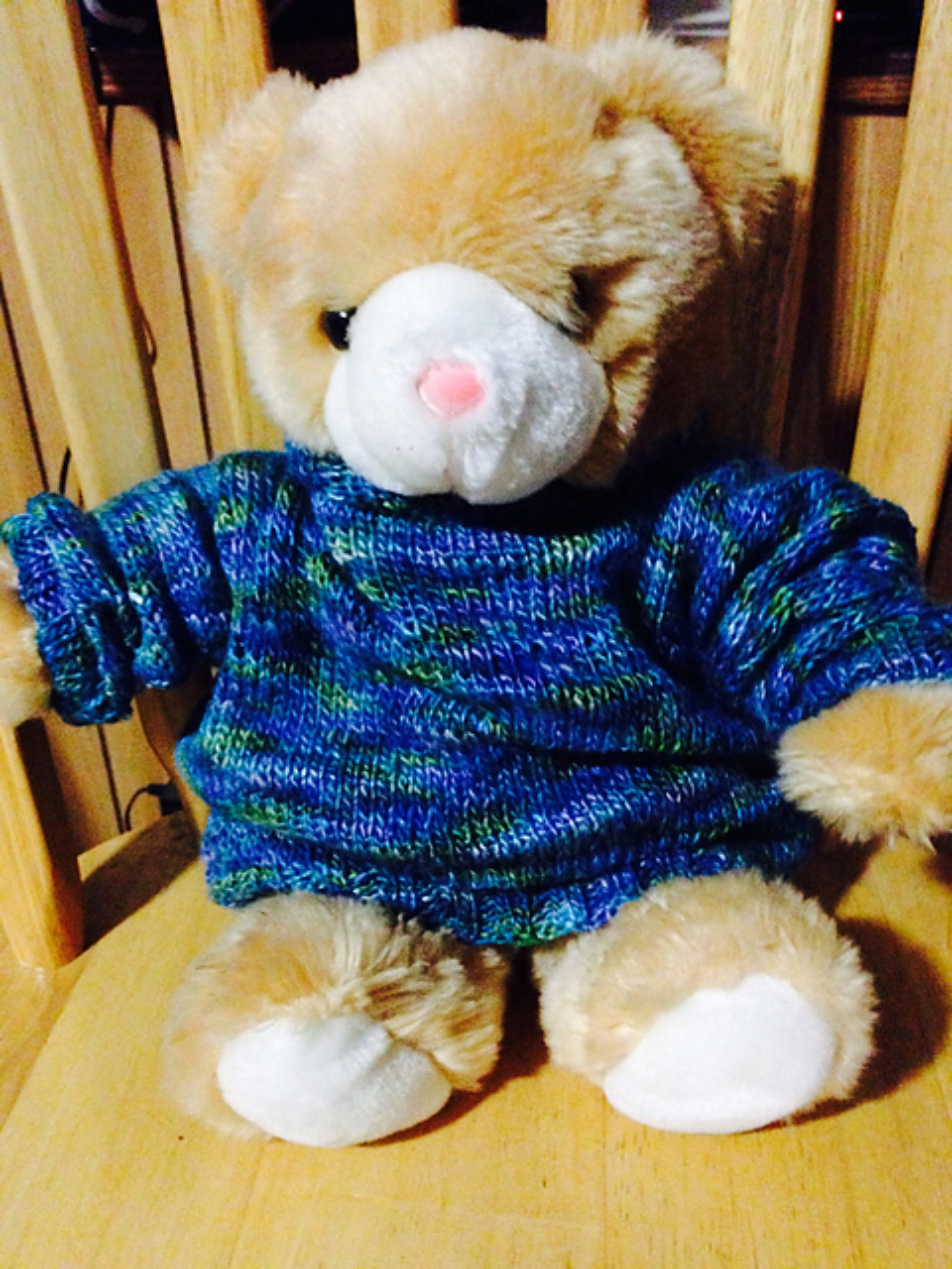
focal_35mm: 33
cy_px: 634
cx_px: 476
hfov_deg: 42.9
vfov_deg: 55.4
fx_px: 1210
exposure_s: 1/15
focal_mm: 4.12
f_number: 2.4
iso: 800
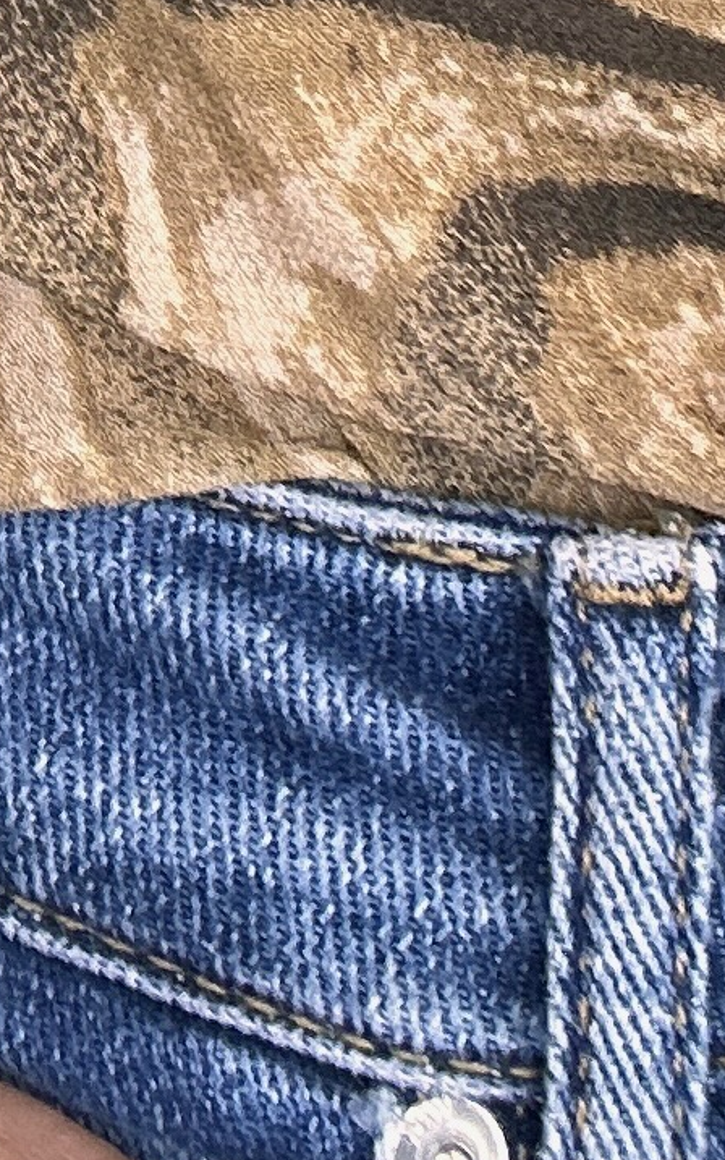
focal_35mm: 137
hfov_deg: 9.5
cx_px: 15
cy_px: -1320
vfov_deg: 12.8
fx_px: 4332
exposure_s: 1/100
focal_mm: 2.69
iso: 32
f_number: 1.9
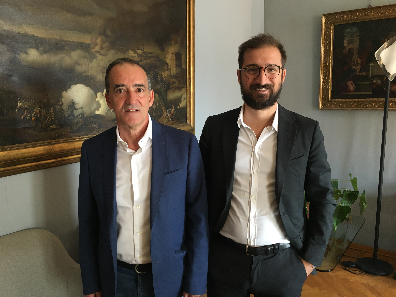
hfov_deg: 61.7
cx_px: 198
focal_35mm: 29
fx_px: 332
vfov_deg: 48.2
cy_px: 148
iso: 100
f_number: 2.2
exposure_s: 1/33
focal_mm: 4.15
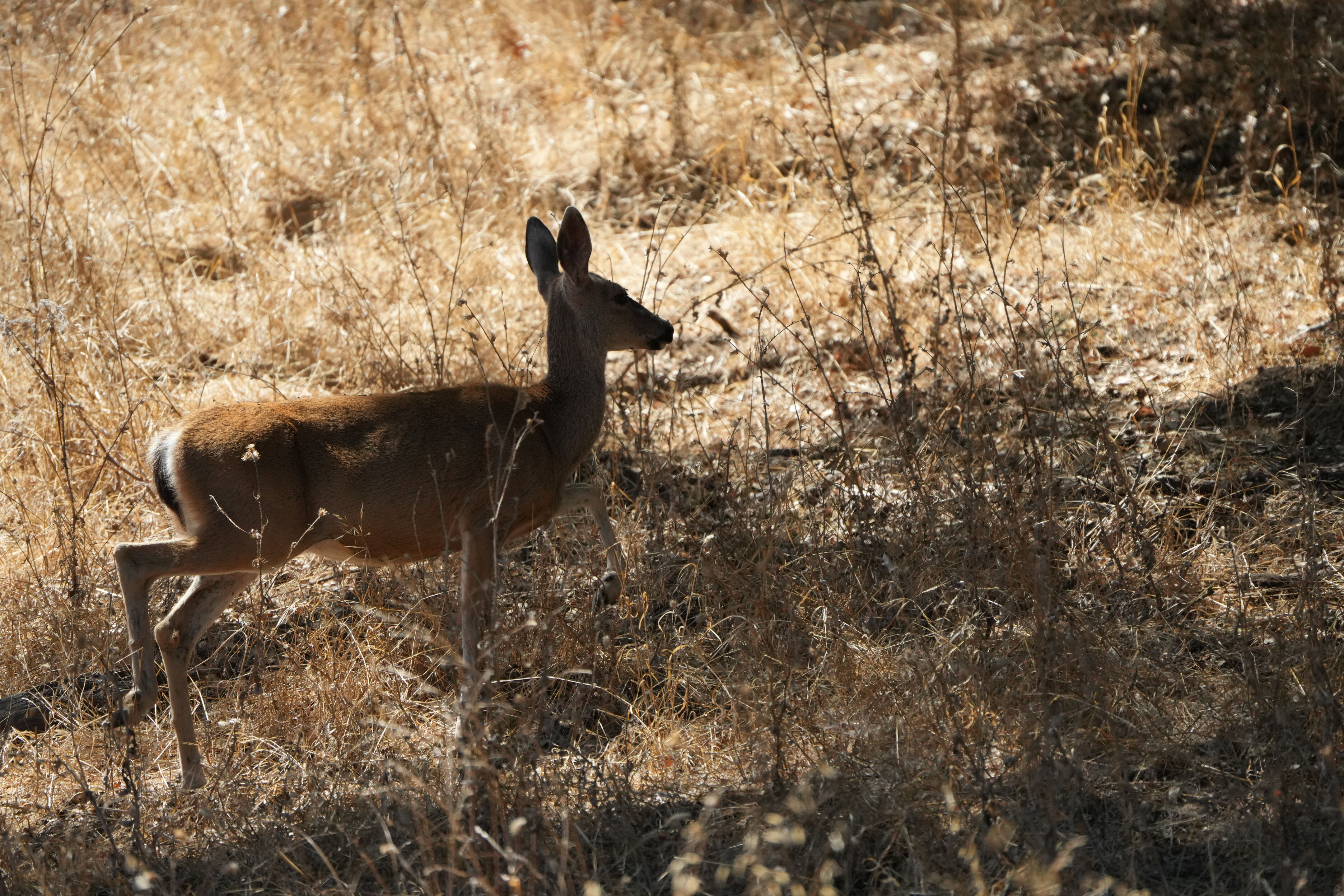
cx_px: 672
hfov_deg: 5.2
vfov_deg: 3.4
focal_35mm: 400
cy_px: 448
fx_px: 14932
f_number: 6.3
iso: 2000
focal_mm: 400
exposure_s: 1/2500
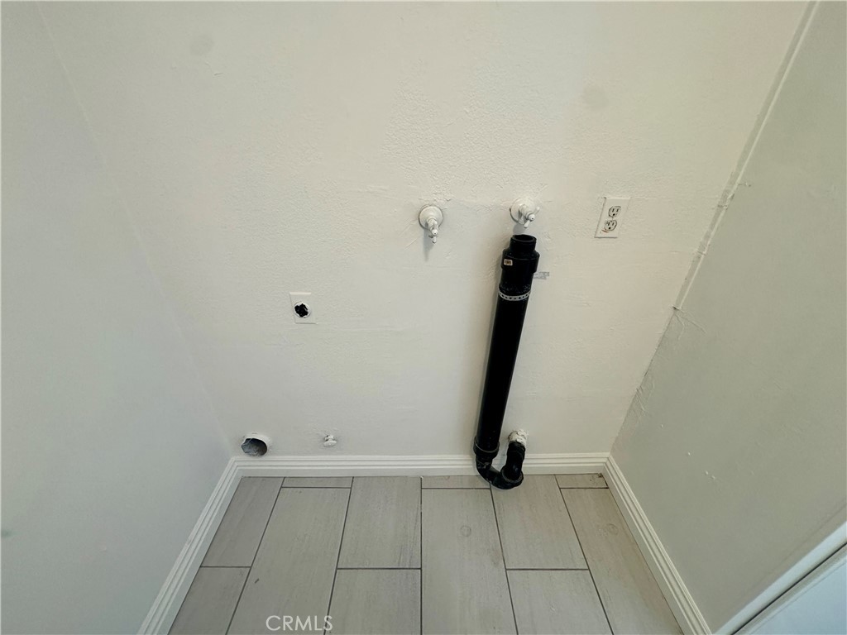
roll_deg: -1.1
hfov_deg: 102.1
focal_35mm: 14
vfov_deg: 85.7
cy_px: 318
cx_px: 424
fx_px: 343
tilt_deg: -31.4
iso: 250
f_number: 2.2
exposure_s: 1/120
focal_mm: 2.22
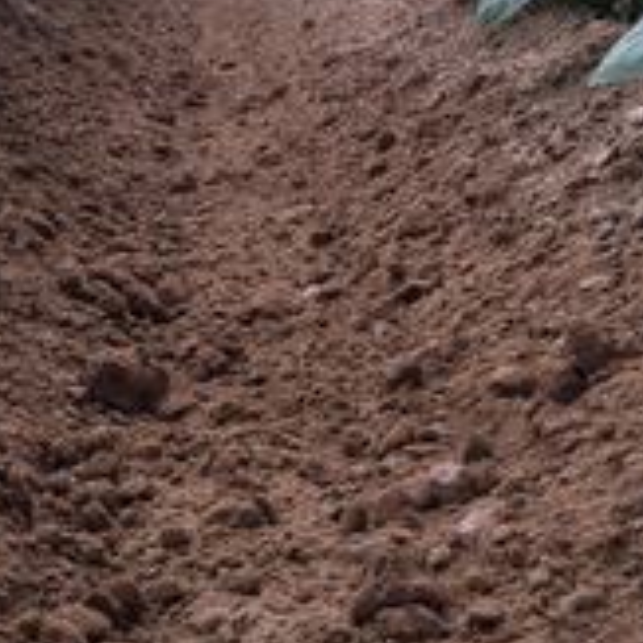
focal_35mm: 65
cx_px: 229
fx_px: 1366
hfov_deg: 26.4
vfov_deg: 26.4
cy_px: 237
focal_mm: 4.12
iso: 32
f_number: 2.2
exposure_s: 1/720
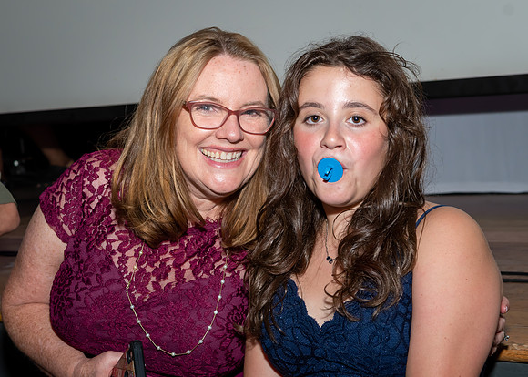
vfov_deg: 17.3
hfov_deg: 23.9
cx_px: 198
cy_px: 185
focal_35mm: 83
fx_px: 1242
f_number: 5.6
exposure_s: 1/250
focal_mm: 44
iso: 400
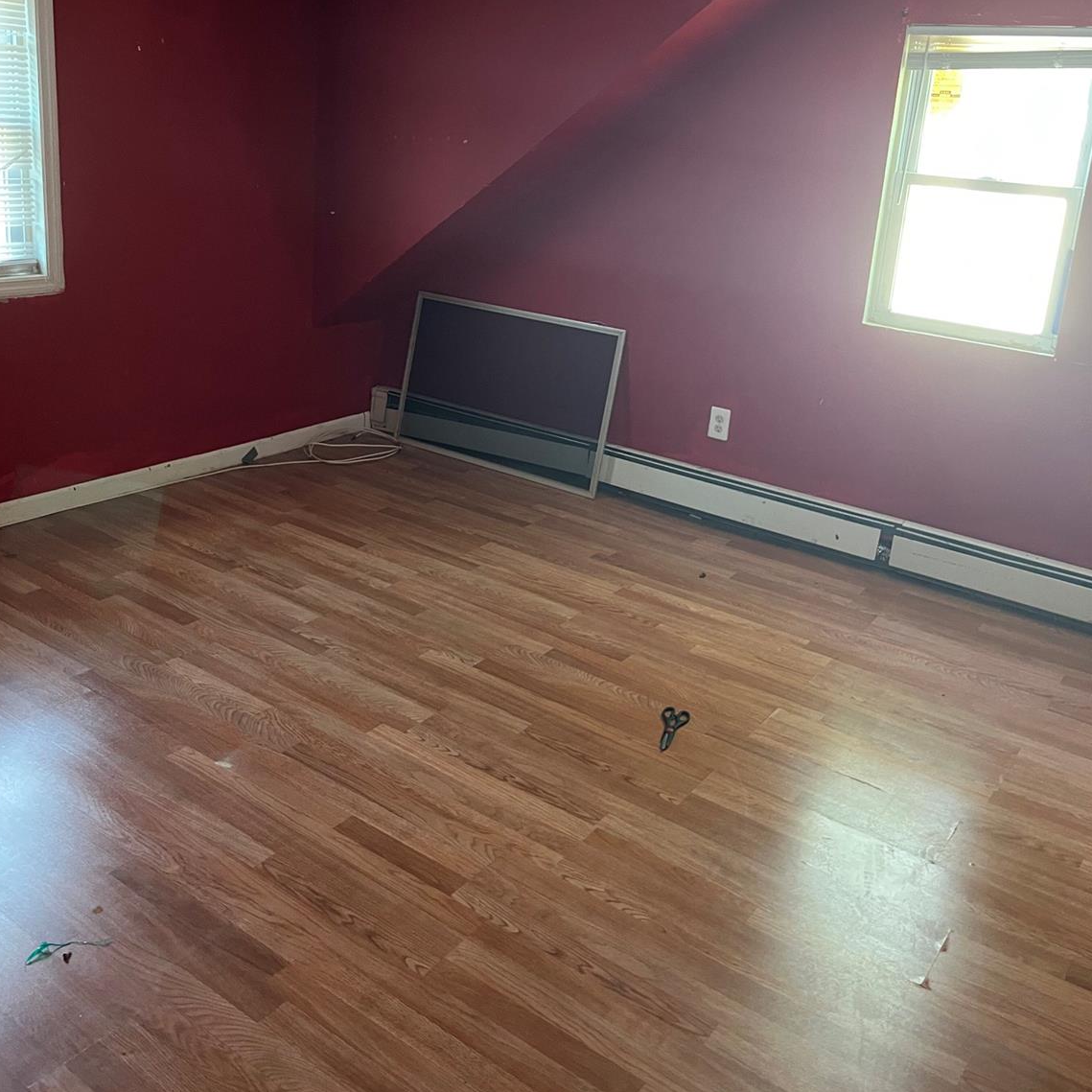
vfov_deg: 51.9
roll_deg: -2.8
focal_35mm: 31
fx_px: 1106
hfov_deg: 52.5
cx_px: 542
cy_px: 397
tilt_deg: -14.4
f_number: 1.6
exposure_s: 1/60
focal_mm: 5.1
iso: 320
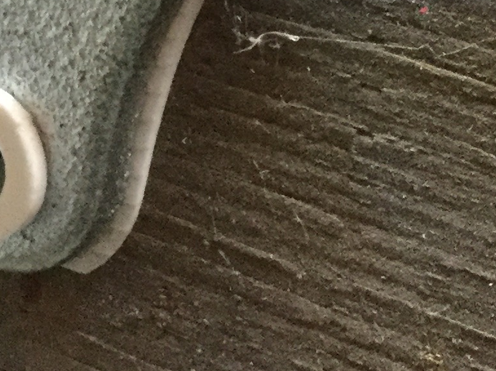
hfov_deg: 14.8
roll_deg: -0.9
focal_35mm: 132
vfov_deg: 10.4
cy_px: -355
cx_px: 69
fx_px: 1891
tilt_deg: -15.9
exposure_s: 1/15
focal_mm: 3.3
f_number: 2.4
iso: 400
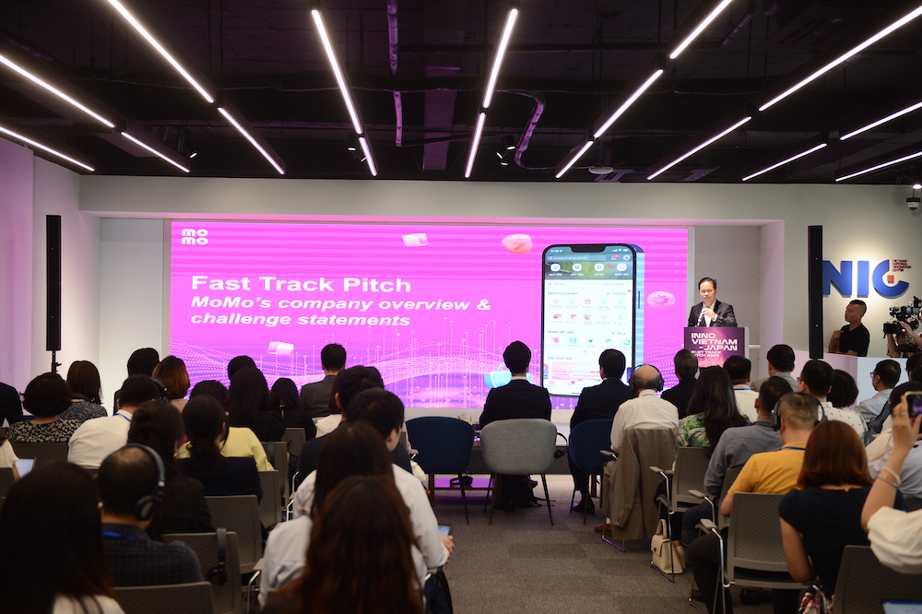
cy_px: 307
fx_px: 1229
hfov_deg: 41.1
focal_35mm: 48
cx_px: 461
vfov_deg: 28.1
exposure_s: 1/125
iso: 800
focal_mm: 48
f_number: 4
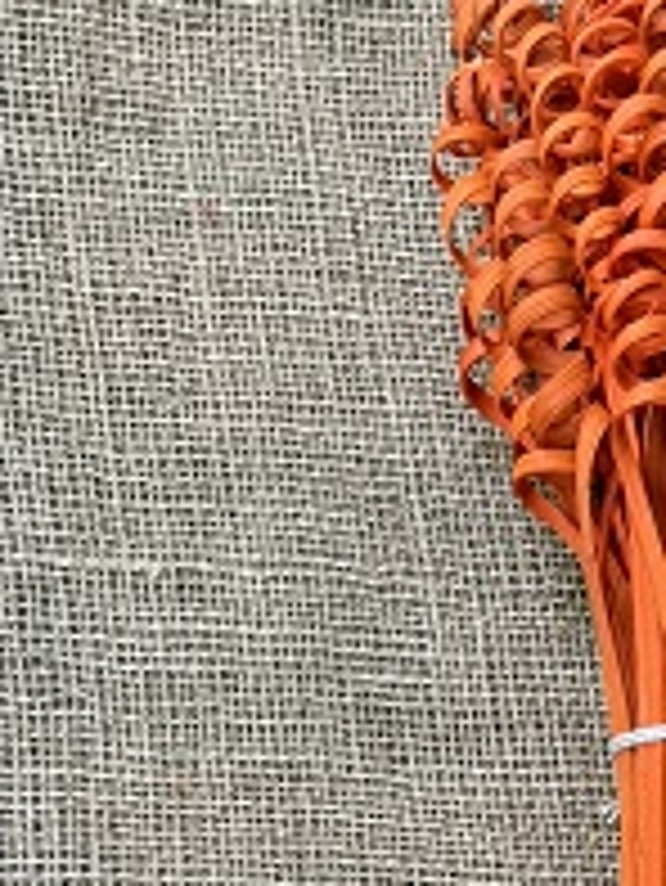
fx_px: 1922
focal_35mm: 75
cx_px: 794
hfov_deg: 18.6
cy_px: 1181
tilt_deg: -79.7
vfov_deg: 22.9
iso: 125
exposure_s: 1/50
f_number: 1.78
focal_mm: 6.76
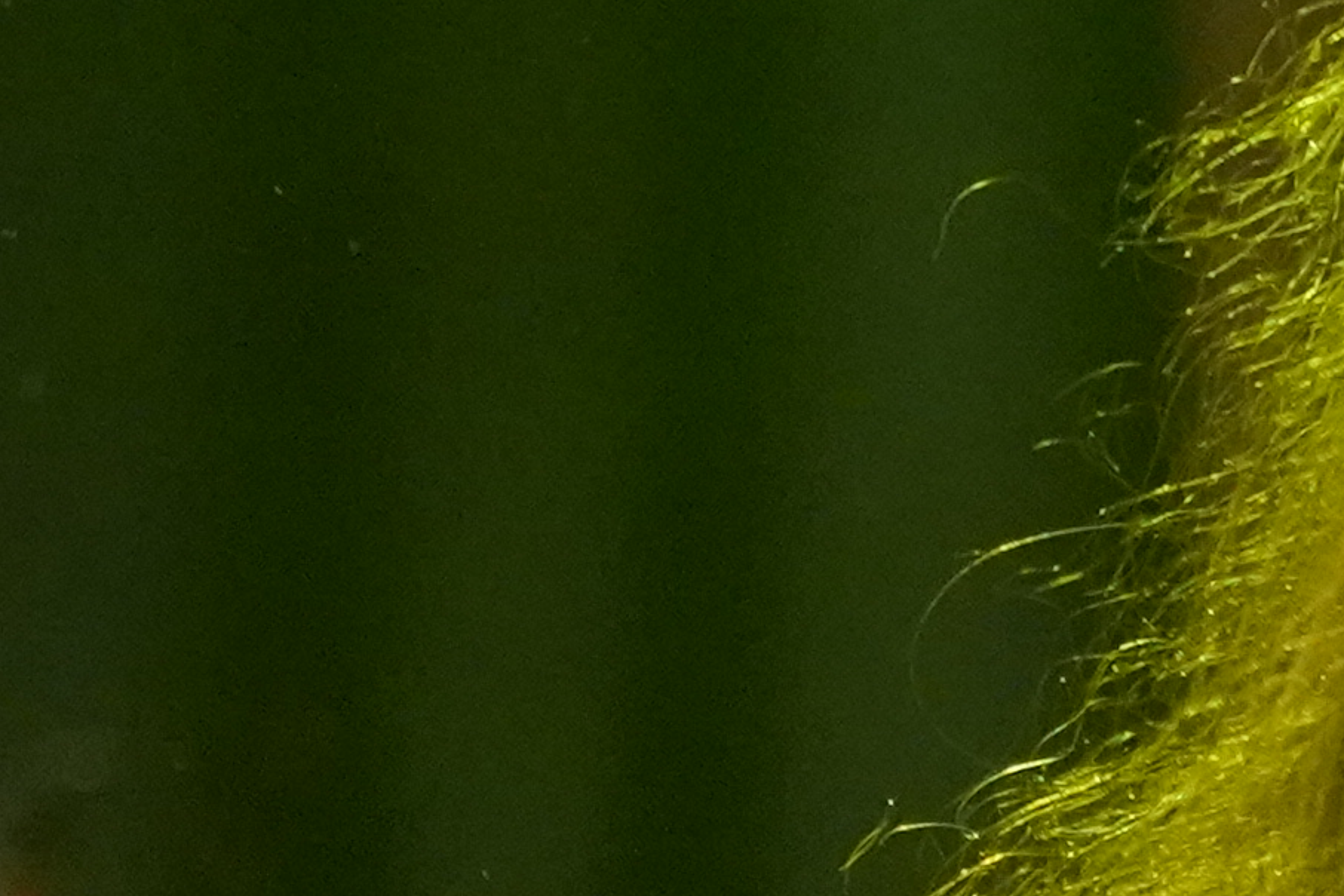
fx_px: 25945
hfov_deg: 2.9
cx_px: 2807
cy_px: 1799
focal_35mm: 695
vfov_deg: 2.0
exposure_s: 1/160
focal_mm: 105
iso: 10000
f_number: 4
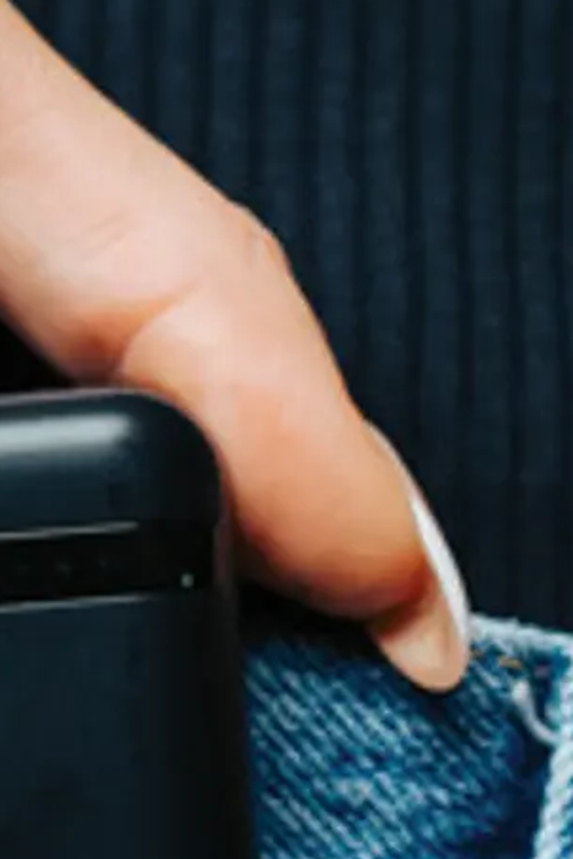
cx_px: -78
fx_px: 11387
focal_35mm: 477
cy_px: 773
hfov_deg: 2.9
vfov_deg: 4.3
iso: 1000
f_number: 2.8
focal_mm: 75
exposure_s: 1/800
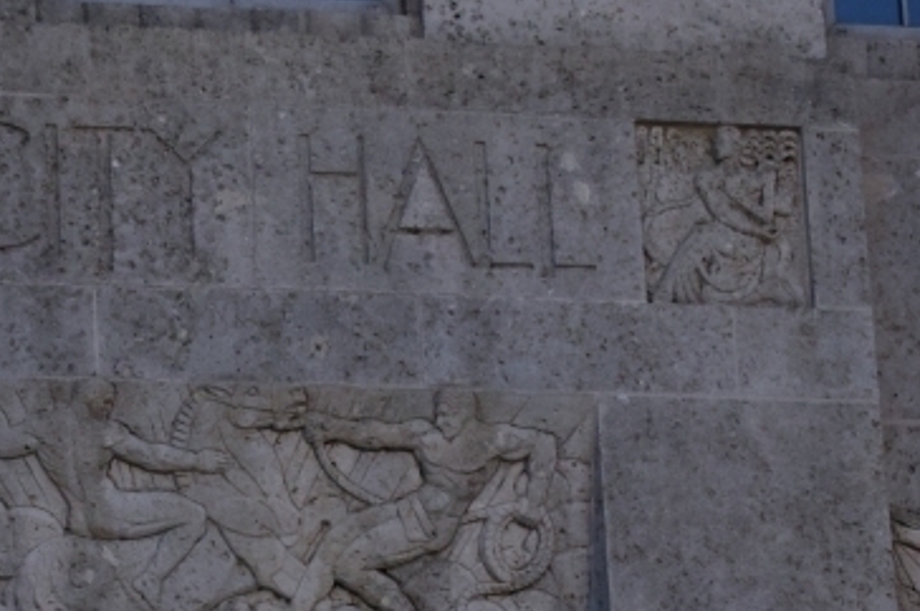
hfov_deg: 12.4
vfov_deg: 8.3
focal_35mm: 165
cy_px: 586
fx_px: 4213
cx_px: 195
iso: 800
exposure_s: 1/3200
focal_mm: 40
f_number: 5.6
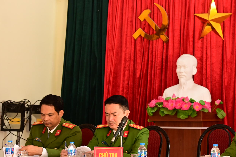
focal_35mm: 111
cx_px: 272
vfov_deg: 12.3
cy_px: 84
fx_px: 728
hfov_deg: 17.7
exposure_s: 1/160
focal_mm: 47
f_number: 4
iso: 1250
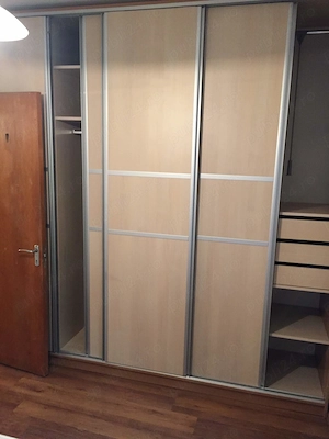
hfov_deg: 48.2
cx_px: 164
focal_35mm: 29
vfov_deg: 61.7
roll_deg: -1.8
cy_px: 220
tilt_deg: -8.7
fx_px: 367
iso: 320
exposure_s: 1/33
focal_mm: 4.15
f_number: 2.2
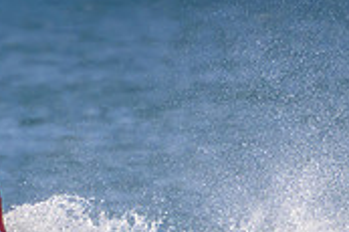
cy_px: 304
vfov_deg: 0.5
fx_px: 27641
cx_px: -10
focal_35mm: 2854
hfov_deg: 0.7
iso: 1400
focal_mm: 850
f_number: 11
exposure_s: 1/3200
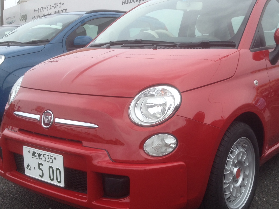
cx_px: 181
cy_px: 105
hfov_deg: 39.3
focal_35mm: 48
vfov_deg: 30.3
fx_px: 387
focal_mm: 4.28
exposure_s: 1/812
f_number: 2.4
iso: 50
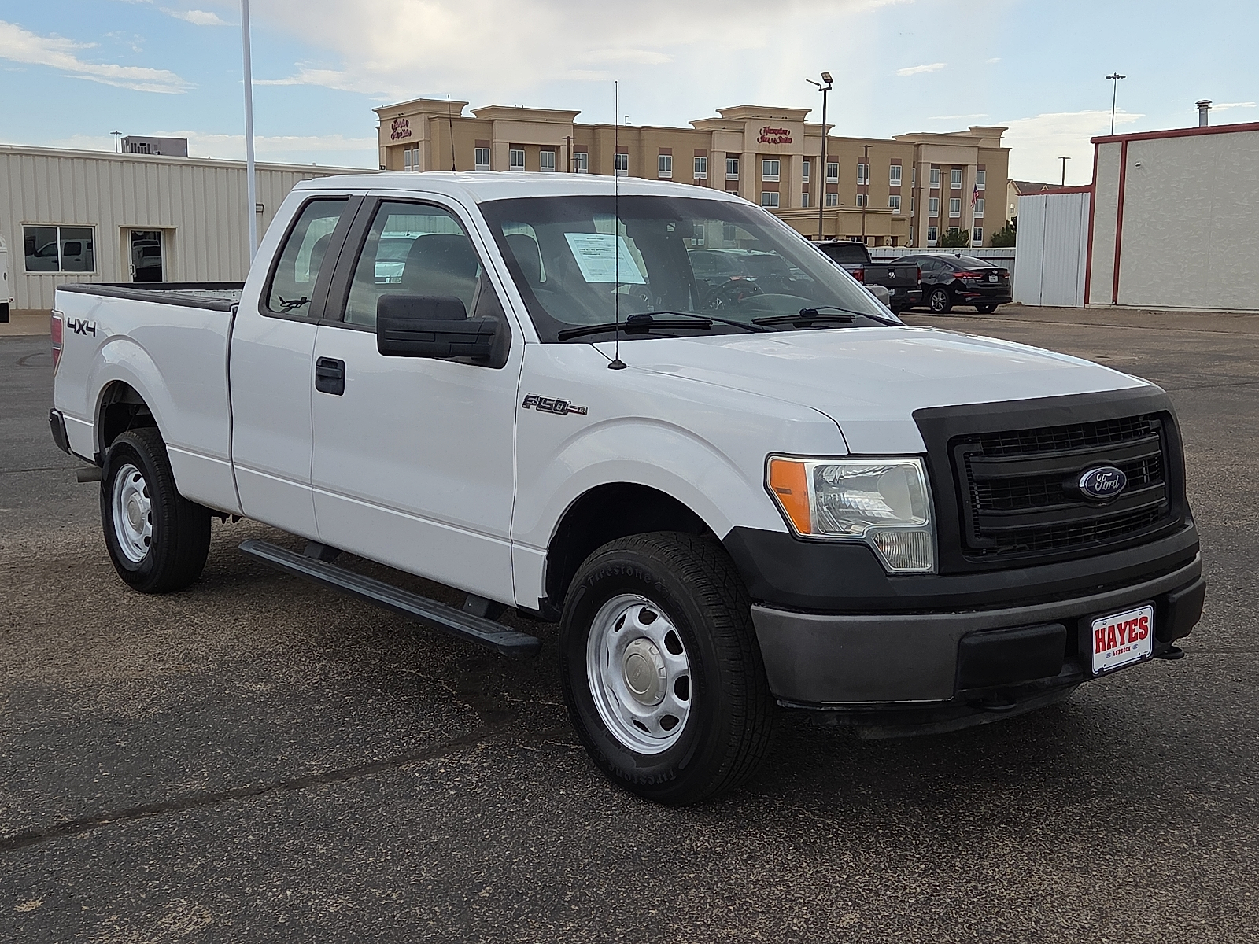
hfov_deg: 46.8
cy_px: 472
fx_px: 1455
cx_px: 630
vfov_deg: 36.0
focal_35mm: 40
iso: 76
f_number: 1.8
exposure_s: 1/2500
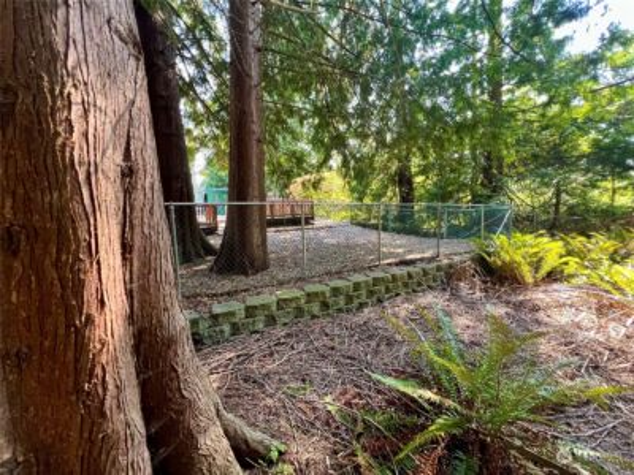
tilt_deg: -5.6
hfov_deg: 106.2
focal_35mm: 13
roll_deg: +1.7
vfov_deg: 89.9
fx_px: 238
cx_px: 317
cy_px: 238
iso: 160
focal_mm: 1.57
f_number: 1.8
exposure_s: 1/99
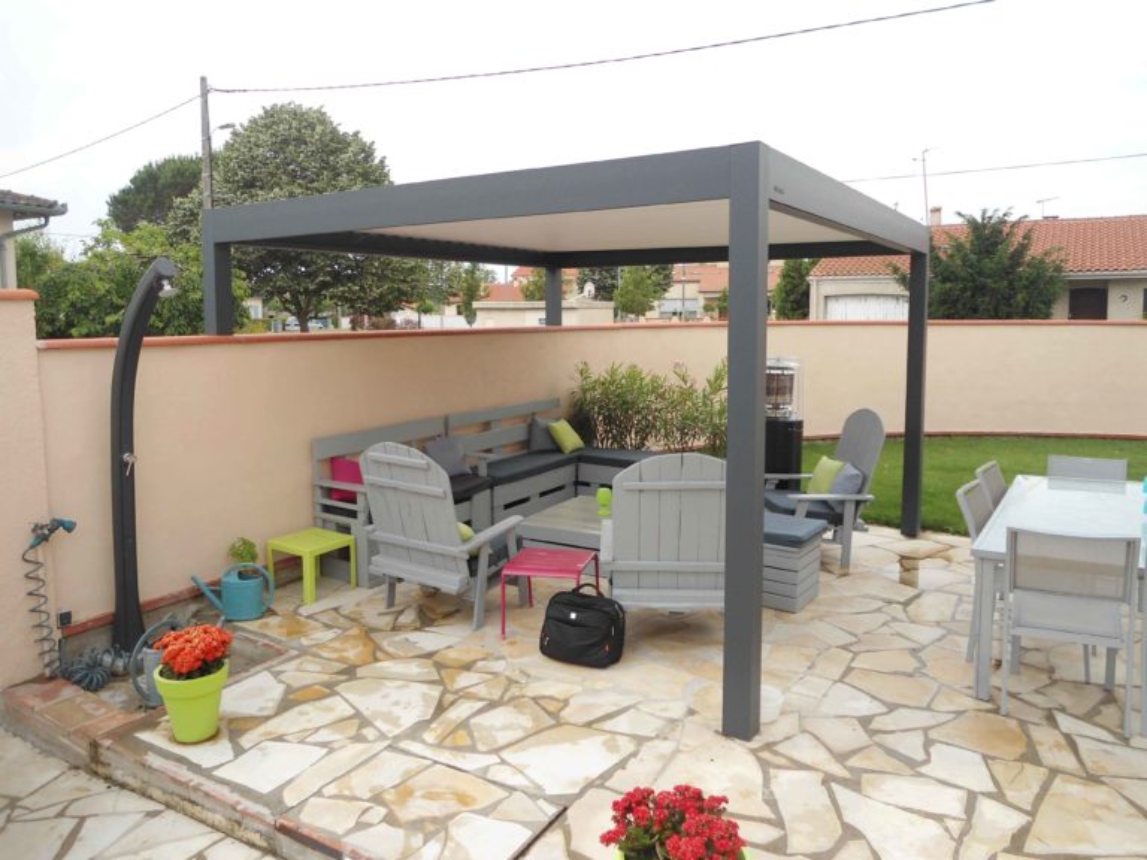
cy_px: 430
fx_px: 862
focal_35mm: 26
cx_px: 574
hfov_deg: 67.3
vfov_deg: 53.1
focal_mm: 4.7
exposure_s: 1/500
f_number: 2.8
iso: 80
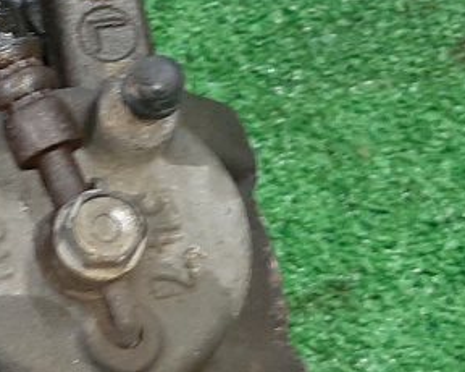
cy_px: 210
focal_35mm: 127
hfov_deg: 14.3
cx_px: -200
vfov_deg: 12.1
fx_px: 1747
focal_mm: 3.93
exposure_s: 1/25
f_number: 1.7
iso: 172
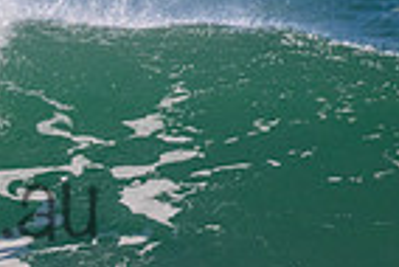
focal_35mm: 3269
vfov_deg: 0.4
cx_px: -200
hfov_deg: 0.6
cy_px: 173
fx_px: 36268
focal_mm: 800
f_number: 11
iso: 1400
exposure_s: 1/2000
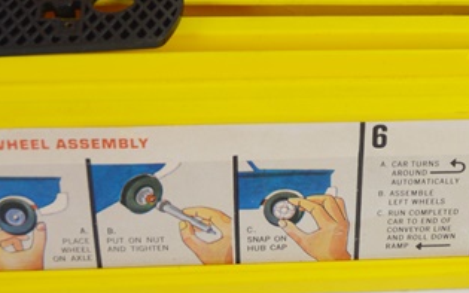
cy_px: 95
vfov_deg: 20.2
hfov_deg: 31.7
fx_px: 818
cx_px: 317
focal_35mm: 64
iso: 320
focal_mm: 22
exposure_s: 1/125
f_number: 5.6
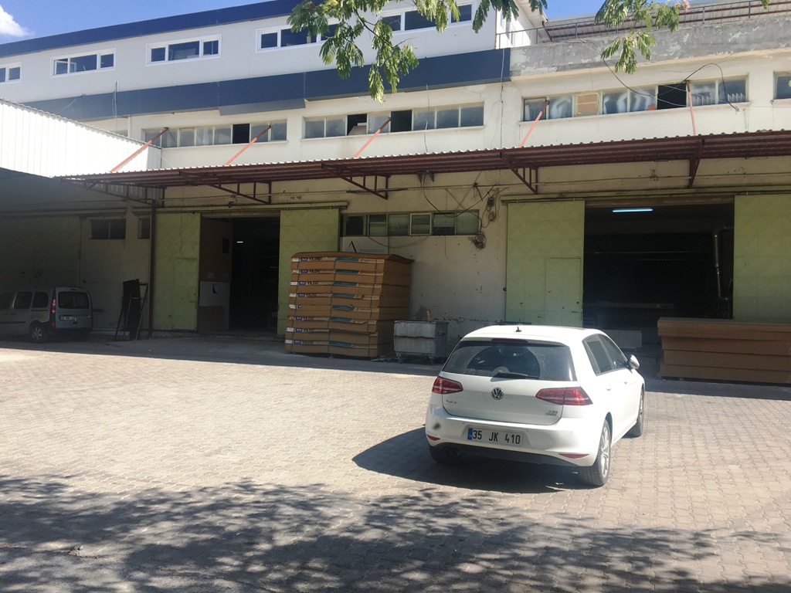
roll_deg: -1.8
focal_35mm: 29
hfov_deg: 61.7
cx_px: 396
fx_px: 663
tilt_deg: +0.6
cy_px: 296
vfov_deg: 48.2
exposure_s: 1/801
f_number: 2.2
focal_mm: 4.15
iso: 25
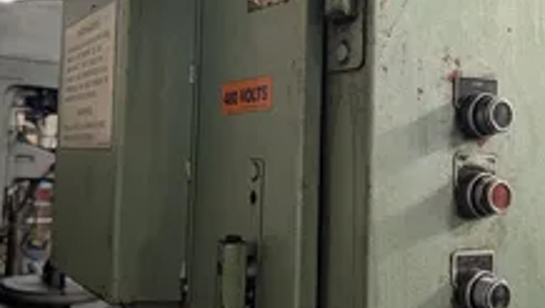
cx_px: 294
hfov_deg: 42.8
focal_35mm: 48
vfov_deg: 24.9
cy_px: 105
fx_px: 694
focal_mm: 6.9
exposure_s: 1/120
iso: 529
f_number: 1.68
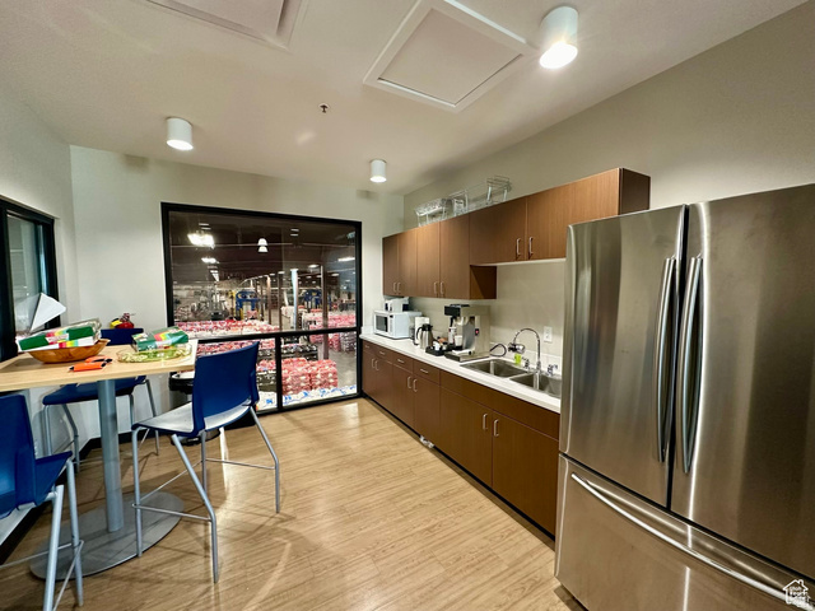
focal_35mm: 14
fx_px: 330
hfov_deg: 102.1
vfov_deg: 85.7
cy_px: 306
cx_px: 408
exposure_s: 1/60
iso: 400
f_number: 2.2
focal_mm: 2.22
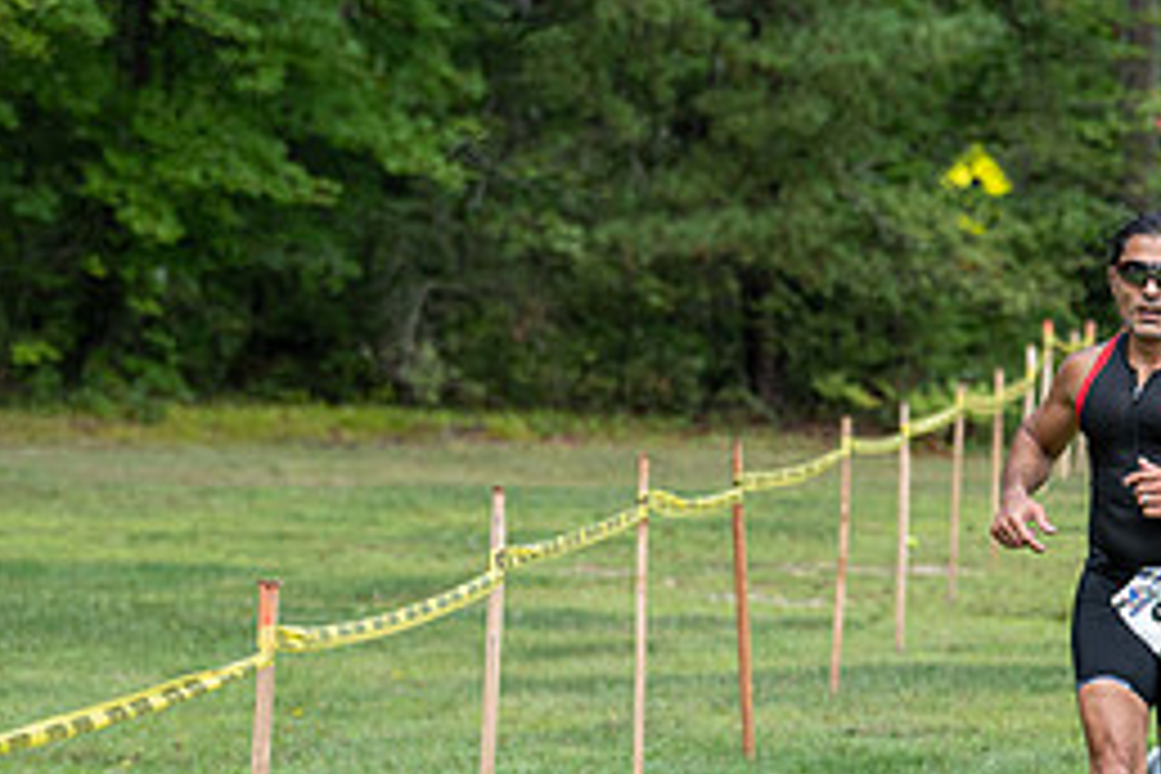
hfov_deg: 6.7
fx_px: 9803
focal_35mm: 304
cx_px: 1300
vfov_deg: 4.5
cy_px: 601
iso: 320
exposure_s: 1/640
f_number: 4.5
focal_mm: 135
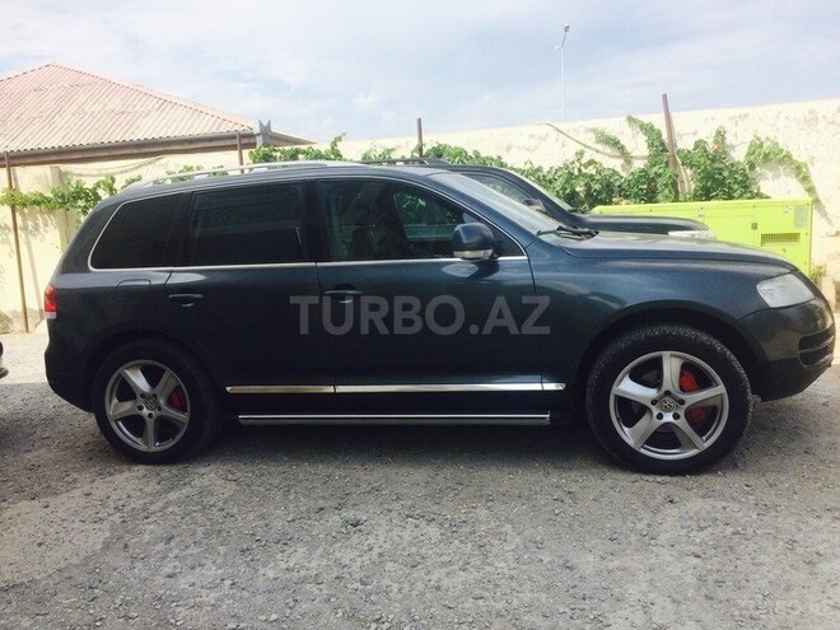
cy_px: 315
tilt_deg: -8.2
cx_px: 420
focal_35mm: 29
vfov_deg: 48.2
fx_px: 704
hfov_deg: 61.7
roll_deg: +1.9
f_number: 2.2
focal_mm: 4.15
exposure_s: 1/1953
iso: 32
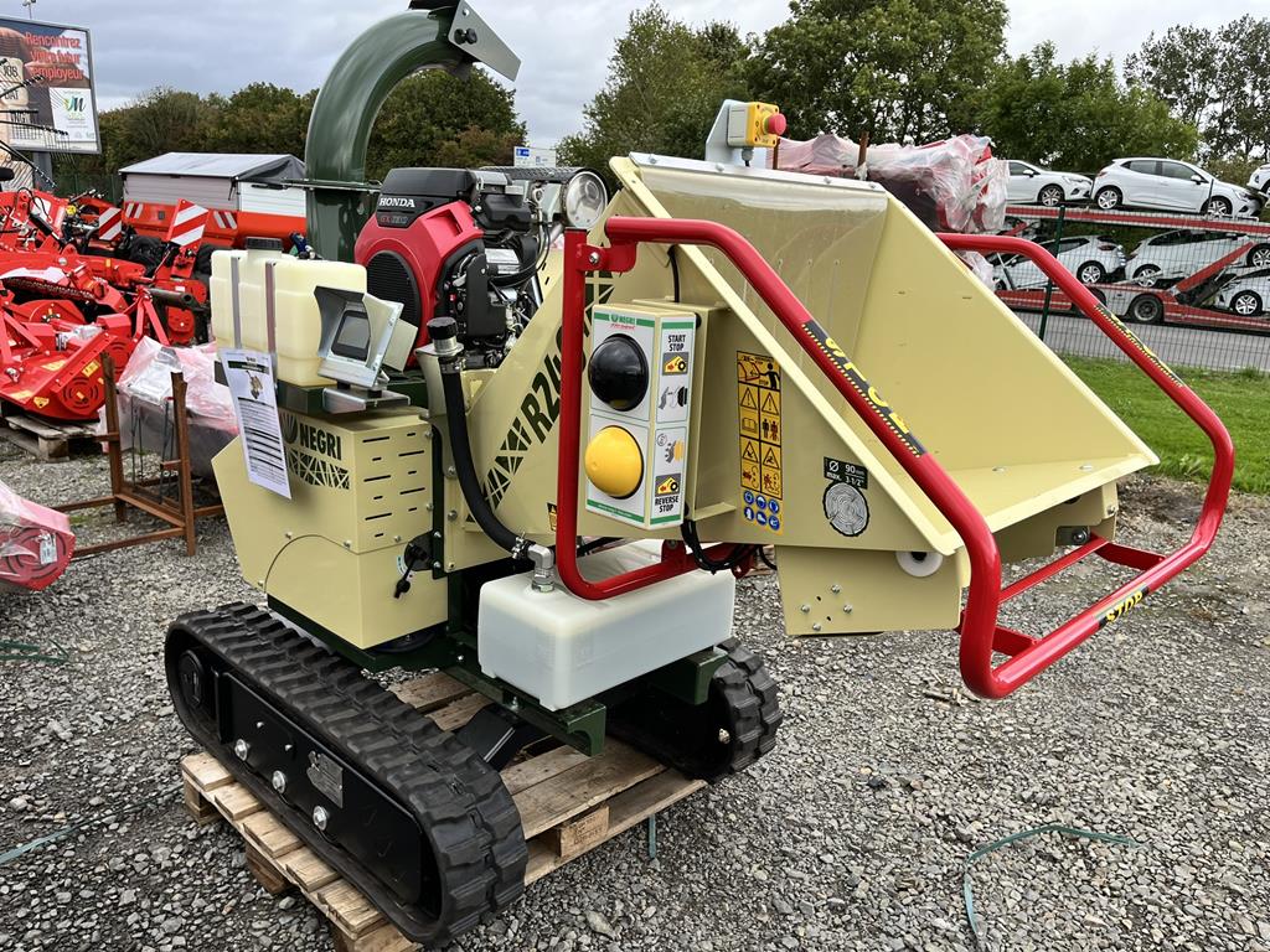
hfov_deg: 67.3
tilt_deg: -14.4
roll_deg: -3.2
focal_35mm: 26
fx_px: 954
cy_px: 476
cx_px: 635
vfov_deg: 53.1
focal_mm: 5.1
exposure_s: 1/421
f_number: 1.6
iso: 50
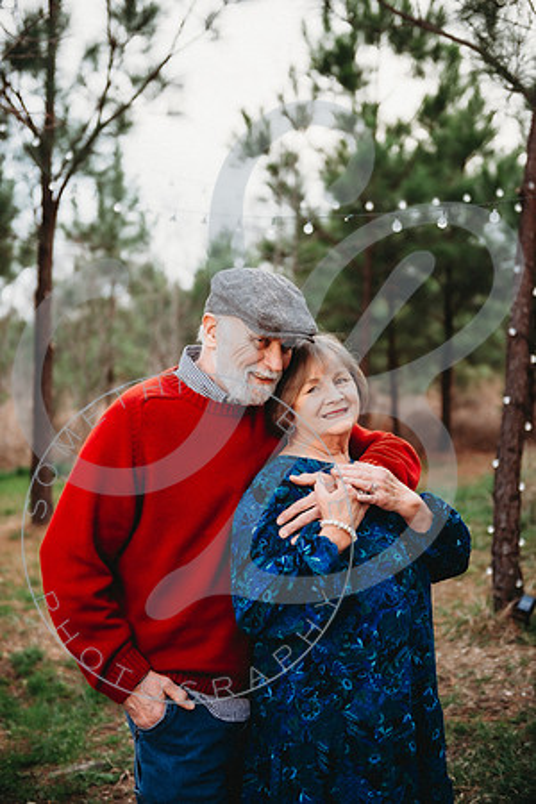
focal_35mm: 50
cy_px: 402
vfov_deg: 39.6
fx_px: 1117
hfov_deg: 27.0
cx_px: 268
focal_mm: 50
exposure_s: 1/250
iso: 400
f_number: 2.8
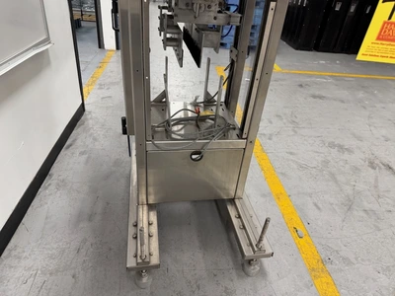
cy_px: 148
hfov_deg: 71.6
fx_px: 274
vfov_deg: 56.8
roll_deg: -5.7
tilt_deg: -34.2
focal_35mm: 24
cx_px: 198
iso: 200
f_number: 1.78
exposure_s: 1/60
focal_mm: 6.76
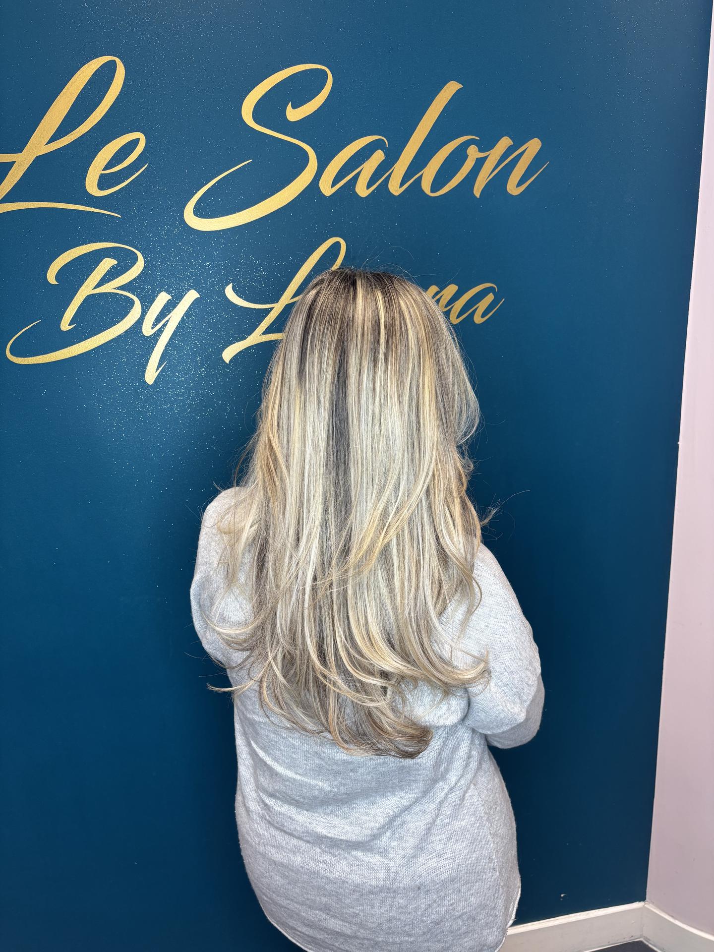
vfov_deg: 67.3
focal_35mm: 26
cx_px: 357
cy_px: 476
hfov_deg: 53.1
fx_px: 715
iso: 64
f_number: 1.6
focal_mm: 5.96
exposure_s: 1/100
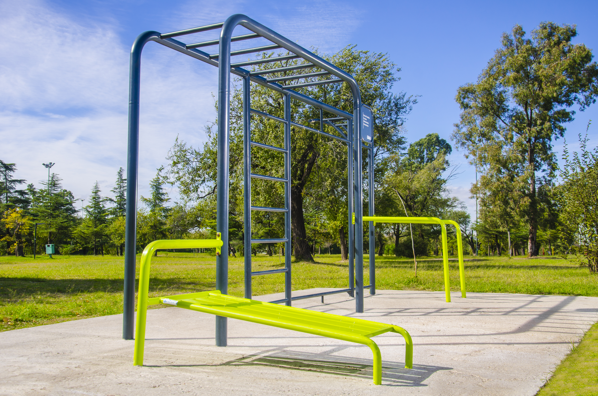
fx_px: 622
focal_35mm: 38
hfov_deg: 51.4
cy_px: 198
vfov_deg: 35.3
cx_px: 299
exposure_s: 1/250
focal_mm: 25
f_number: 8
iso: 100
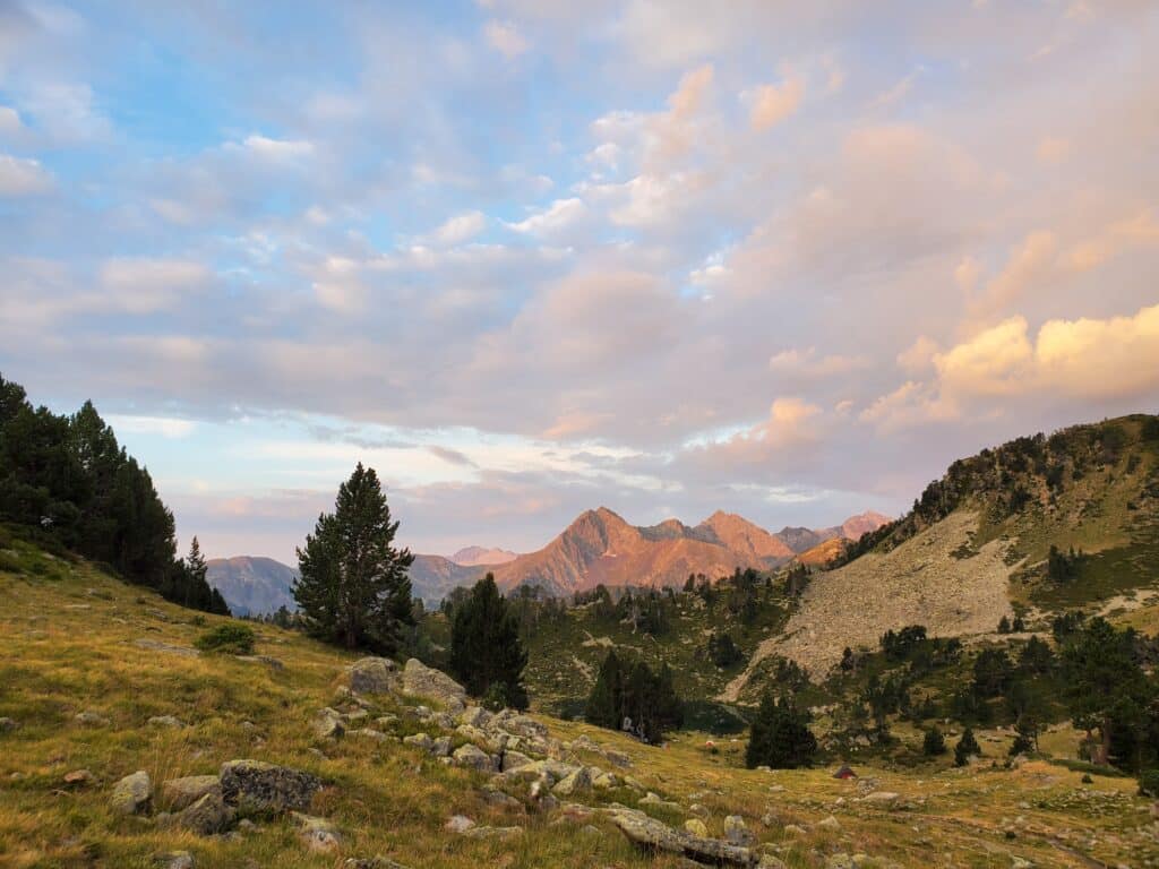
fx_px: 871
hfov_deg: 67.3
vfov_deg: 53.1
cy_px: 434
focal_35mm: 26
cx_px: 580
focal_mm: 4.3
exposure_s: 1/120
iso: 50
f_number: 2.4
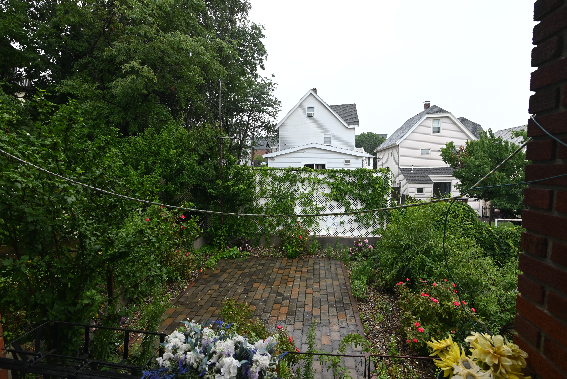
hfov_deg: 96.7
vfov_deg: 73.8
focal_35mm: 16
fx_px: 252
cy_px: 190
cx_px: 284
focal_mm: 16
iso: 1000
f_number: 9
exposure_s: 1/320
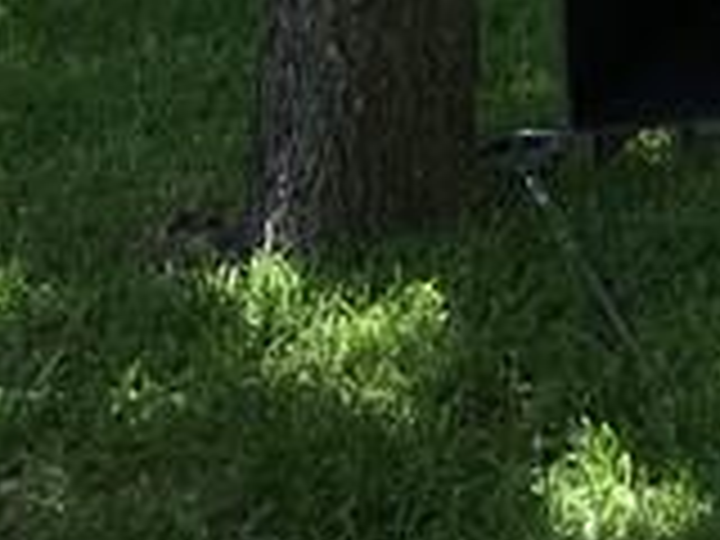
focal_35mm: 186
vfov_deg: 7.1
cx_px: 2115
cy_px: -1089
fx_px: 3869
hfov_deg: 8.8
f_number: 2.2
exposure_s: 1/242
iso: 25
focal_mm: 4.15
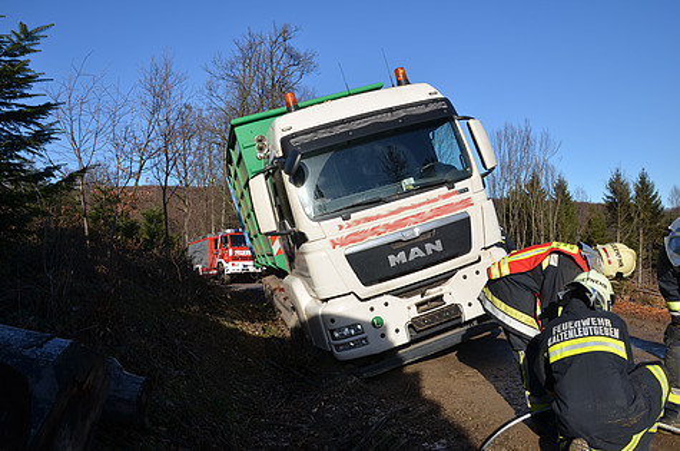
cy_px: 226
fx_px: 509
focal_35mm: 27
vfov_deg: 47.8
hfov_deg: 67.5
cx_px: 340
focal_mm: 18
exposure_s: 1/250
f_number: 8
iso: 125
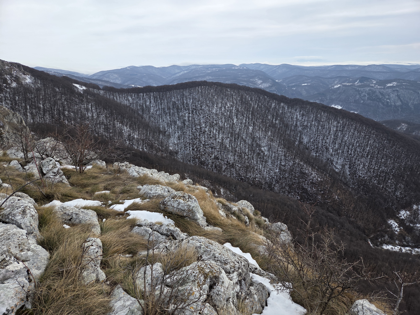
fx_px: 279
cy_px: 158
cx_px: 210
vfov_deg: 58.9
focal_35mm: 23
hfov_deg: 73.9
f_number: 1.8
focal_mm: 5.4
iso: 80
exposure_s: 1/3034
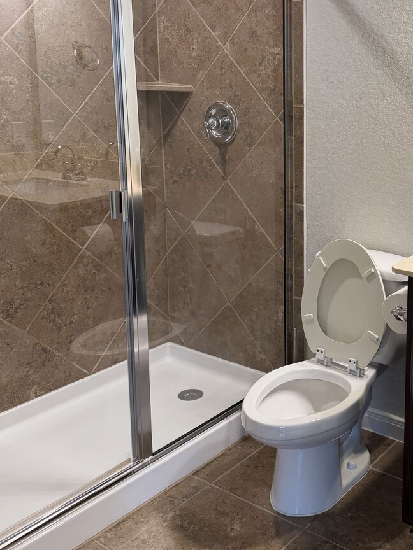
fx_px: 636
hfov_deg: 34.8
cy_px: 203
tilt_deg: -11.1
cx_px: 334
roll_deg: -0.4
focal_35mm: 40
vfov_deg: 46.3
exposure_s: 1/60
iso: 125
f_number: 1.78
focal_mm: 6.76
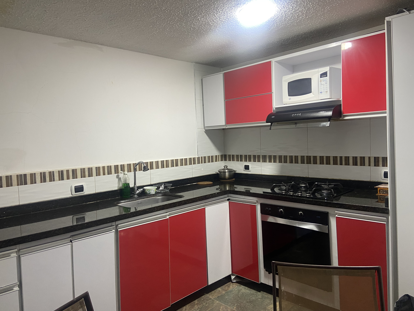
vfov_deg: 53.1
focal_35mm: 26
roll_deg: +1.7
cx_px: 207
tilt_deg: -3.1
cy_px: 156
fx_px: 311
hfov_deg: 67.3
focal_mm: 4.25
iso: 125
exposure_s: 1/60
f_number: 1.8
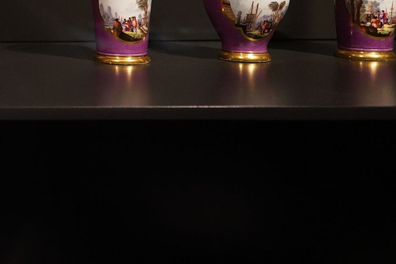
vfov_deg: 19.7
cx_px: -98
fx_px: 726
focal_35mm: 66
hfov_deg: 26.5
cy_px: -28
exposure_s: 1/80
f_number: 3.2
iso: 3200
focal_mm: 24
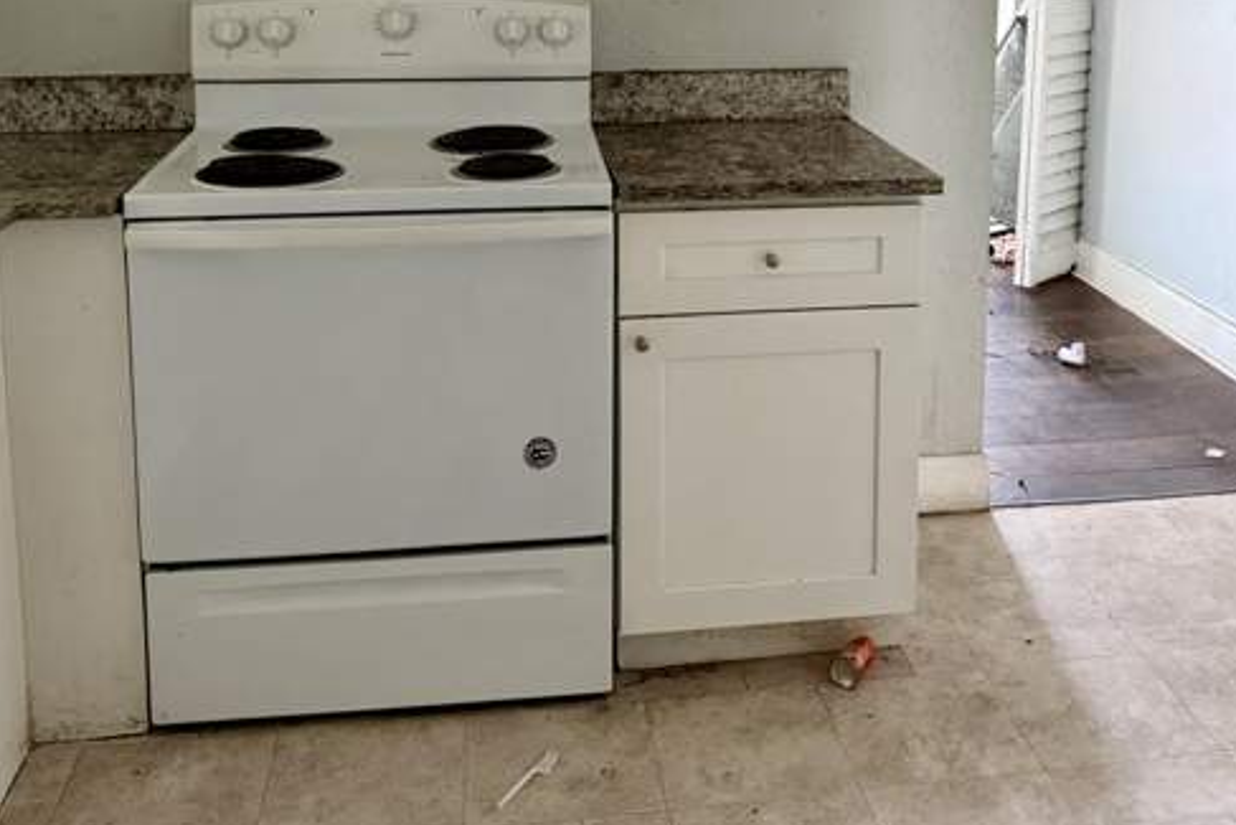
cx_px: 726
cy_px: 102
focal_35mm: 41
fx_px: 1408
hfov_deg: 47.2
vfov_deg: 31.3
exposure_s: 1/60
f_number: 1.78
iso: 400
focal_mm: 6.76
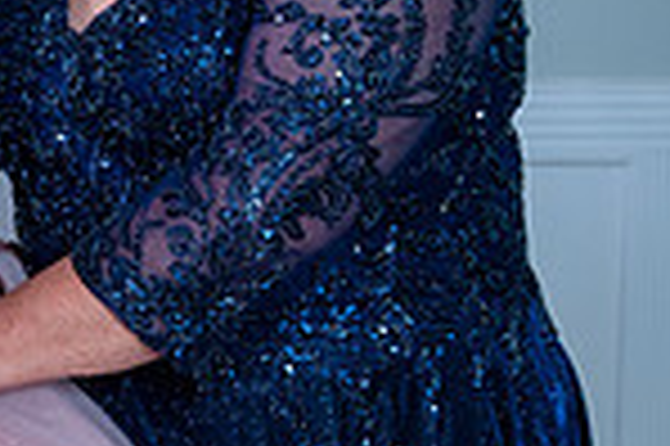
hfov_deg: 12.7
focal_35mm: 150
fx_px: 2789
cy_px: -1
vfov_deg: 9.1
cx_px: -469
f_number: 4
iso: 1250
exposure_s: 1/60
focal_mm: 36
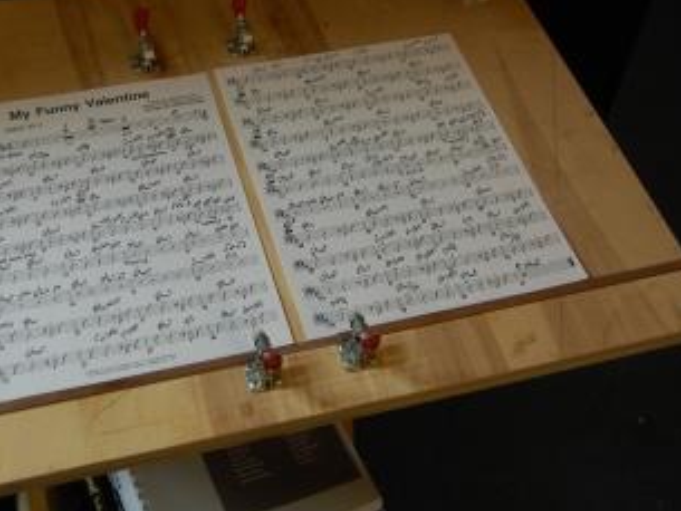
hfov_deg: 34.7
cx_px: 246
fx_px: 1082
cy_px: 208
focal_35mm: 55
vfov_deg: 26.5
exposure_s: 1/30
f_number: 4
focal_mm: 26
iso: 400
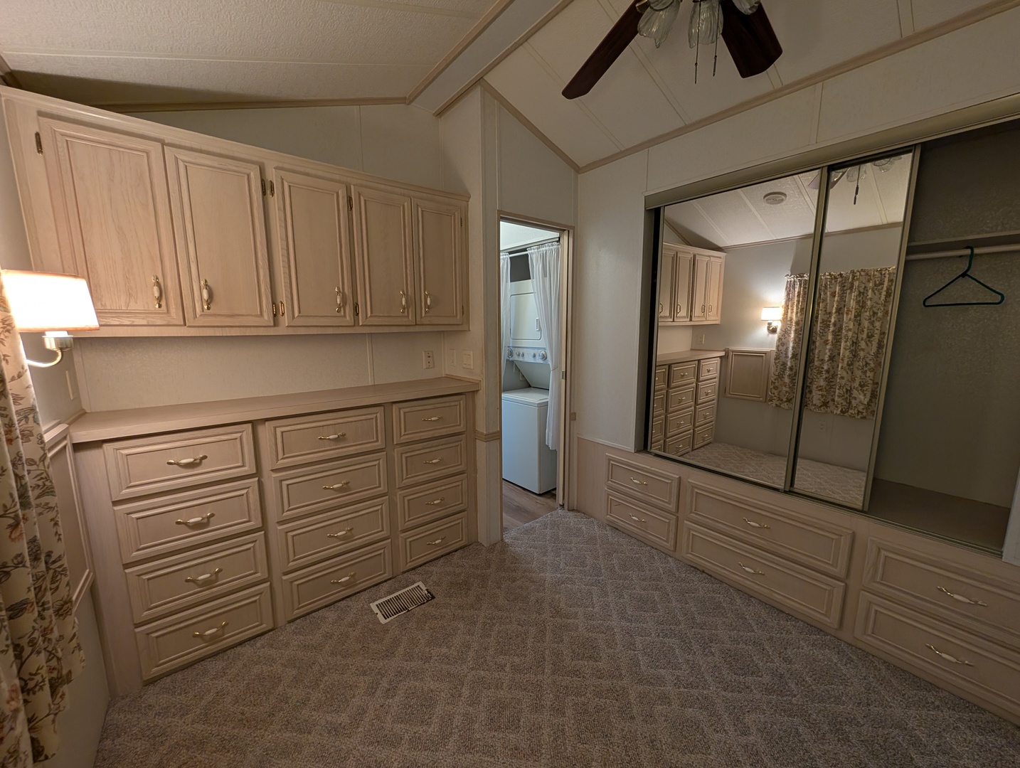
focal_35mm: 12
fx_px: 354
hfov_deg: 110.5
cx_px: 510
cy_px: 384
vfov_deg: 94.7
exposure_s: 1/40
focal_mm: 2.02
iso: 122
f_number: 1.7
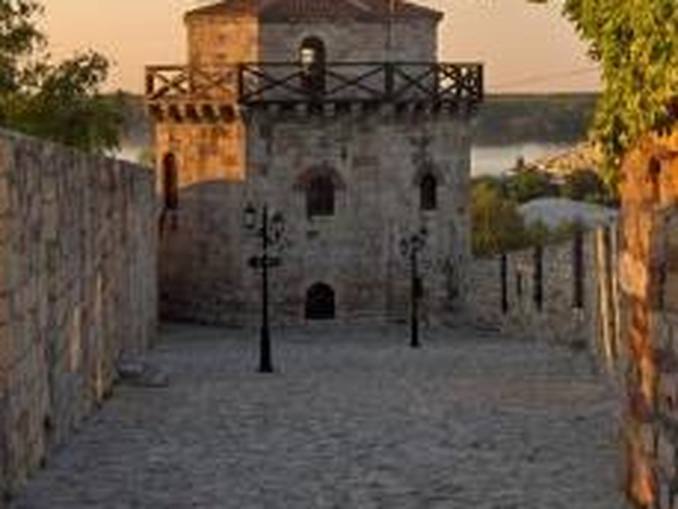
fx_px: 1489
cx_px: 355
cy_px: 18
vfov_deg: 18.9
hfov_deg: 25.6
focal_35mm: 76
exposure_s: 1/513
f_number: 2.8
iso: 100
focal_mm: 8
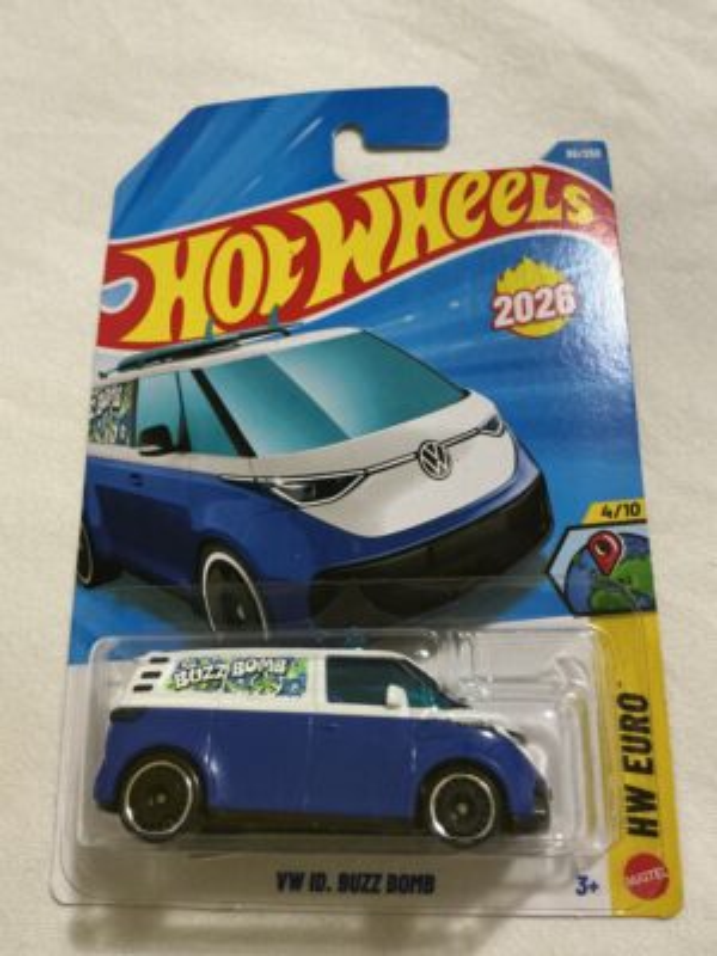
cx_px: 358
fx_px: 801
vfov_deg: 61.7
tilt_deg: -63.9
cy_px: 478
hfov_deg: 48.2
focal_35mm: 29
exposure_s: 1/30
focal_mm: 3
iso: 320
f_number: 1.8
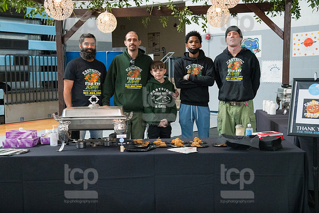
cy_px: 106
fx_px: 443
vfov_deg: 27.0
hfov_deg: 39.6
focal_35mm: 50
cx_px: 160
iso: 4000
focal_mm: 50
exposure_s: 1/250
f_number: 5.6
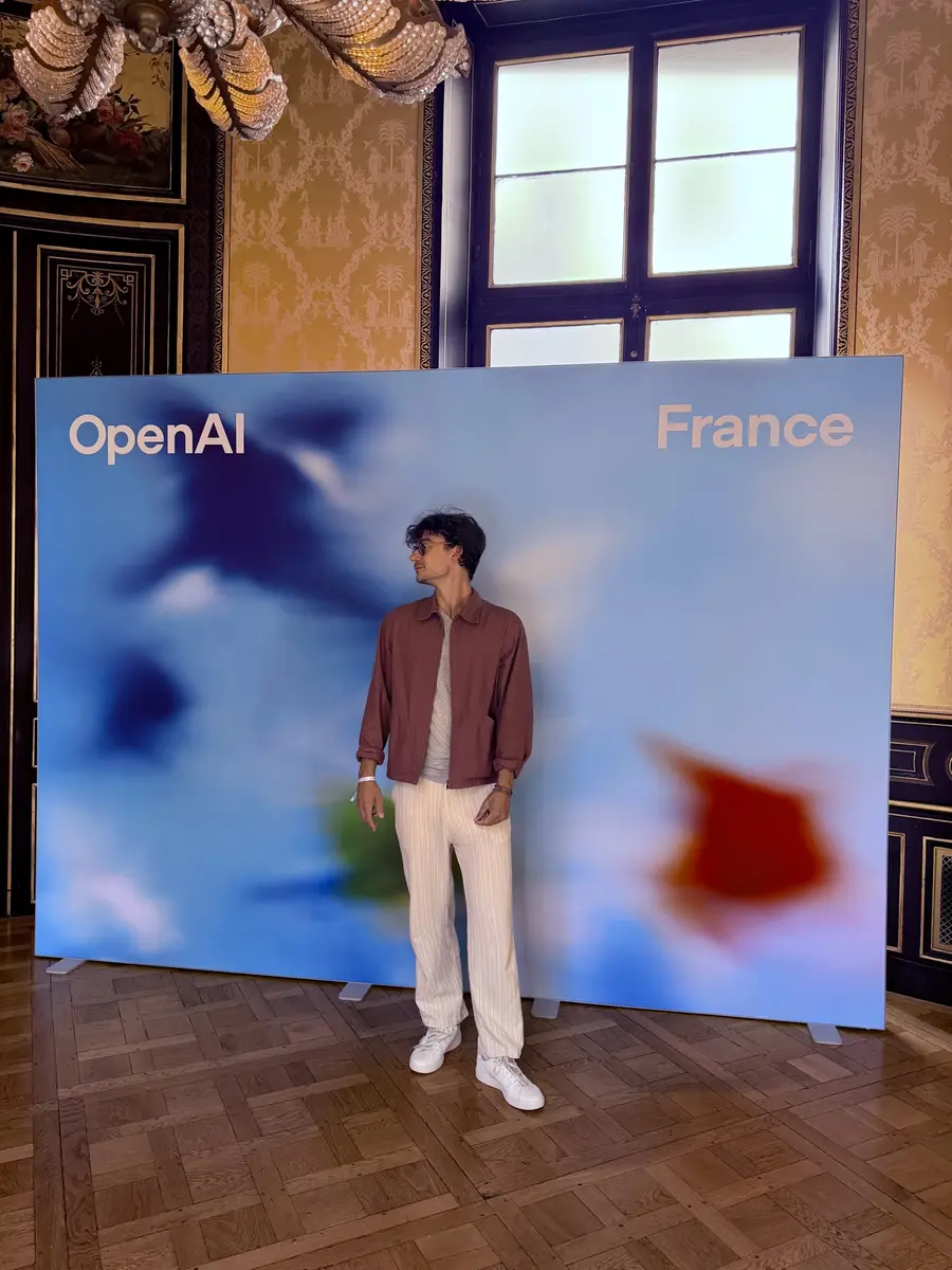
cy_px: 635
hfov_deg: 56.8
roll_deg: -0.7
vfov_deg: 71.6
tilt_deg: -1.4
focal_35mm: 24
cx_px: 476
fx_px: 880
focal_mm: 6.76
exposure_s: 1/210
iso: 200
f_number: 1.78
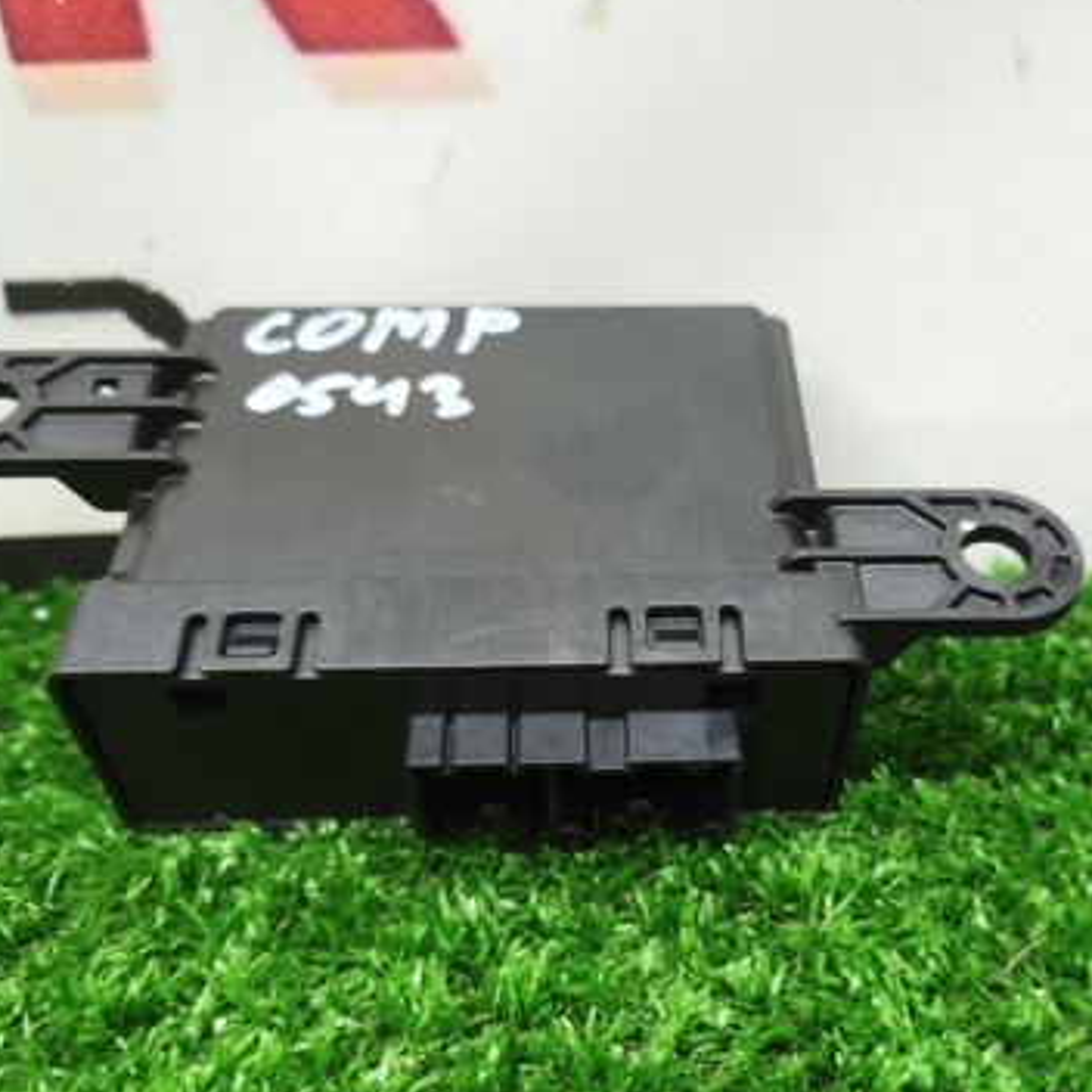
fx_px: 1321
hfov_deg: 44.6
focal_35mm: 37
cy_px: 605
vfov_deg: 44.9
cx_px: 673
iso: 400
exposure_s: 1/100
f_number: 1.7
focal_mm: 5.35
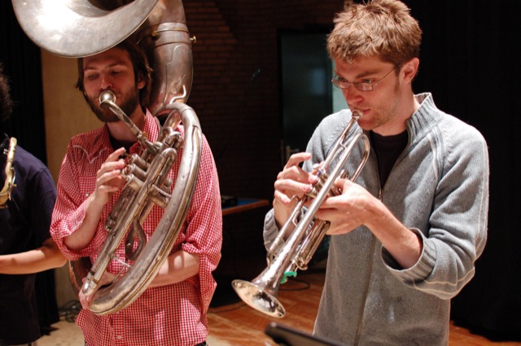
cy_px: 173
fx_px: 759
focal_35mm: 52
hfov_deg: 37.9
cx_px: 260
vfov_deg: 25.7
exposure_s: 1/50
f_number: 3.5
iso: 1600
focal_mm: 35
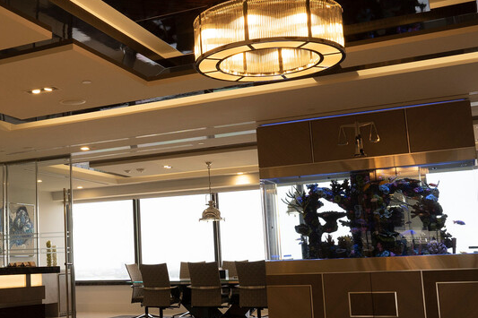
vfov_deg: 27.5
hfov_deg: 38.5
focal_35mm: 49
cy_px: 163
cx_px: 83
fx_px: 650
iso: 400
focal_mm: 18
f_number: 9
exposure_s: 1/30
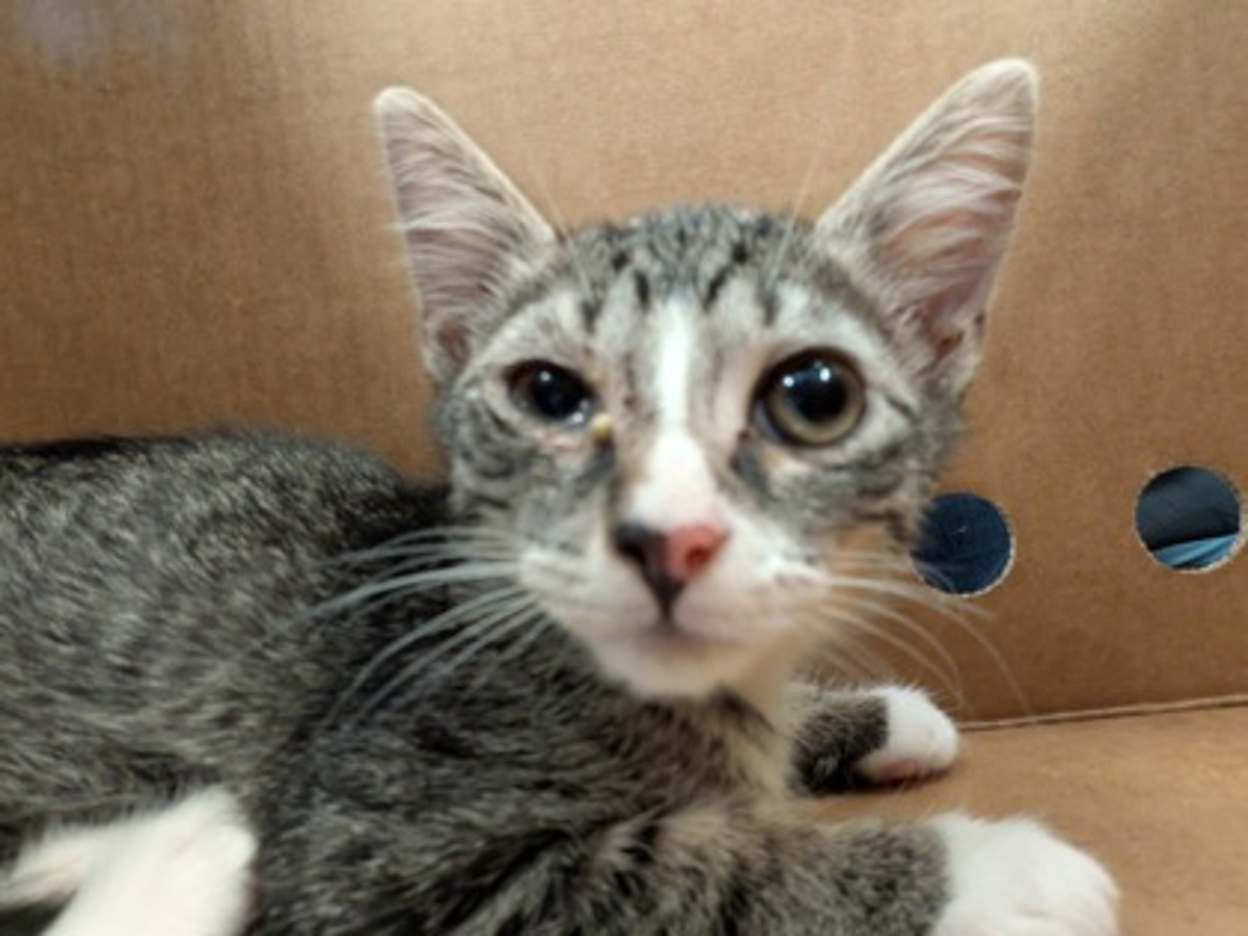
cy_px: 468
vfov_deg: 63.4
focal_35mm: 21
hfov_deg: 79.0
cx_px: 624
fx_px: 757
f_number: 2.2
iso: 791
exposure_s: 1/120
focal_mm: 2.74
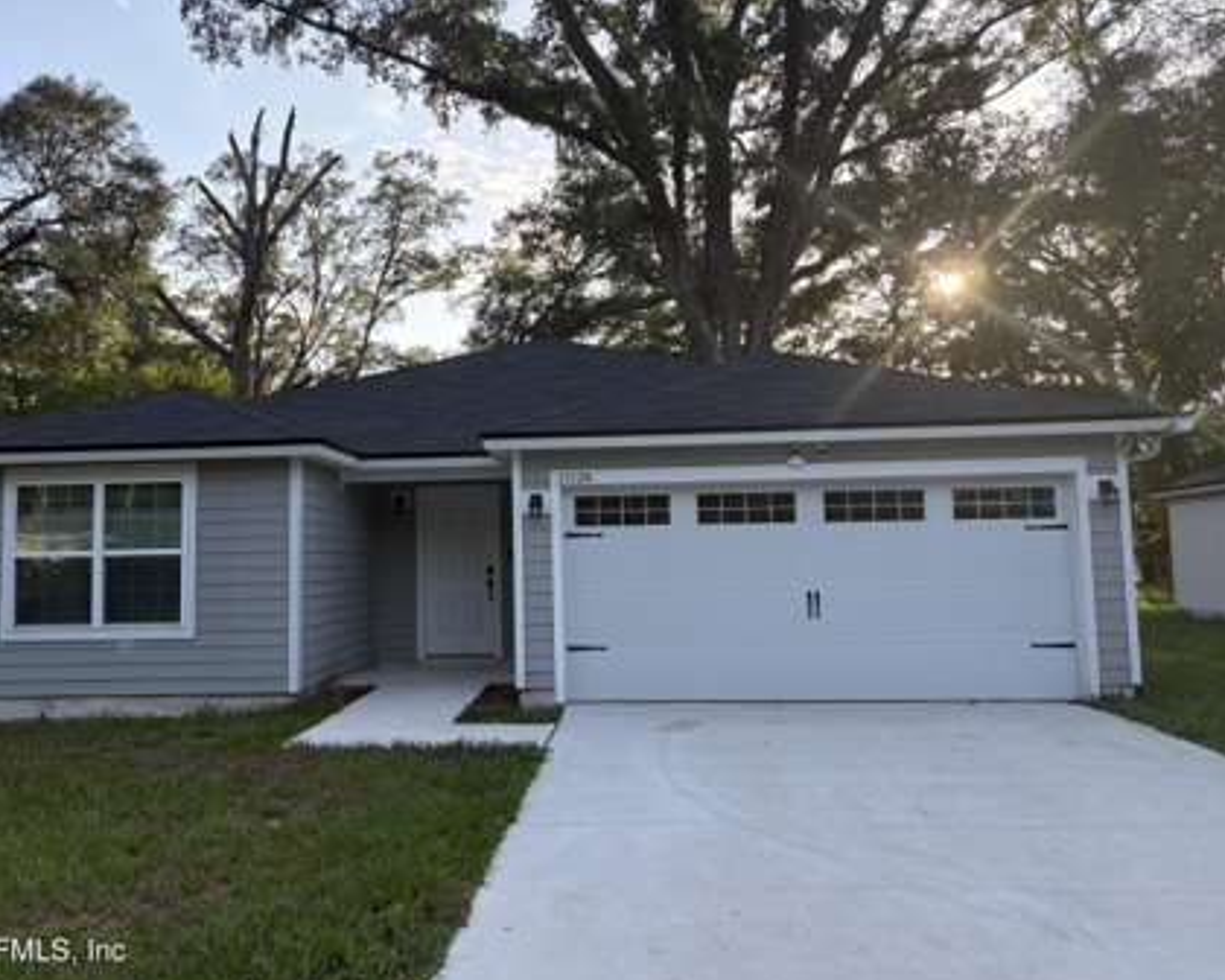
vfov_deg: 50.0
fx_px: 1051
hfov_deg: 60.3
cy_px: 471
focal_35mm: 29
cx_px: 554
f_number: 1.6
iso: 64
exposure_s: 1/701
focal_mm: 5.96
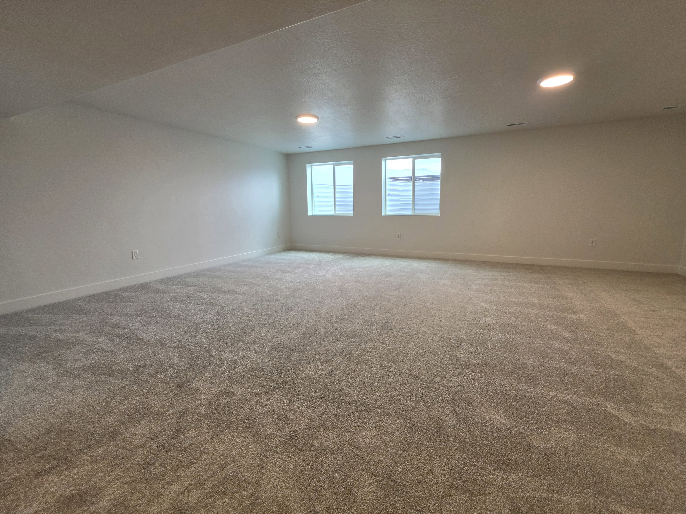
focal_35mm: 14
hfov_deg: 102.0
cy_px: 251
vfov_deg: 85.7
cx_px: 353
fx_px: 277
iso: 64
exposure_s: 1/120
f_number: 1.9
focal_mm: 2.2
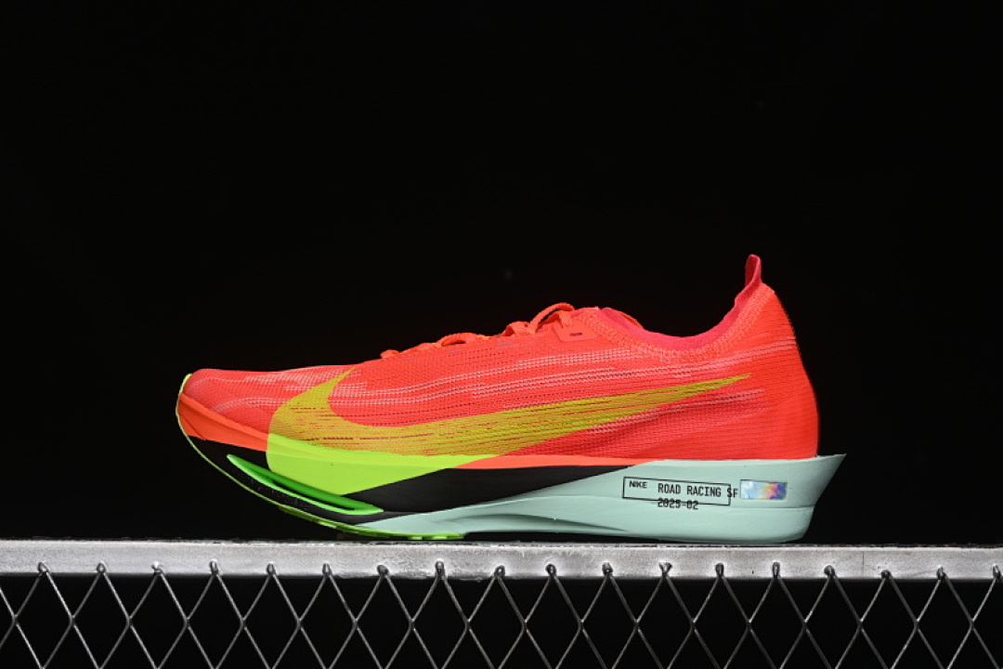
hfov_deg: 27.0
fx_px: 2089
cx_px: 502
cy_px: 334
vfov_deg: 18.2
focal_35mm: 75
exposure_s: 1/80
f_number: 7.1
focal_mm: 50
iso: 160
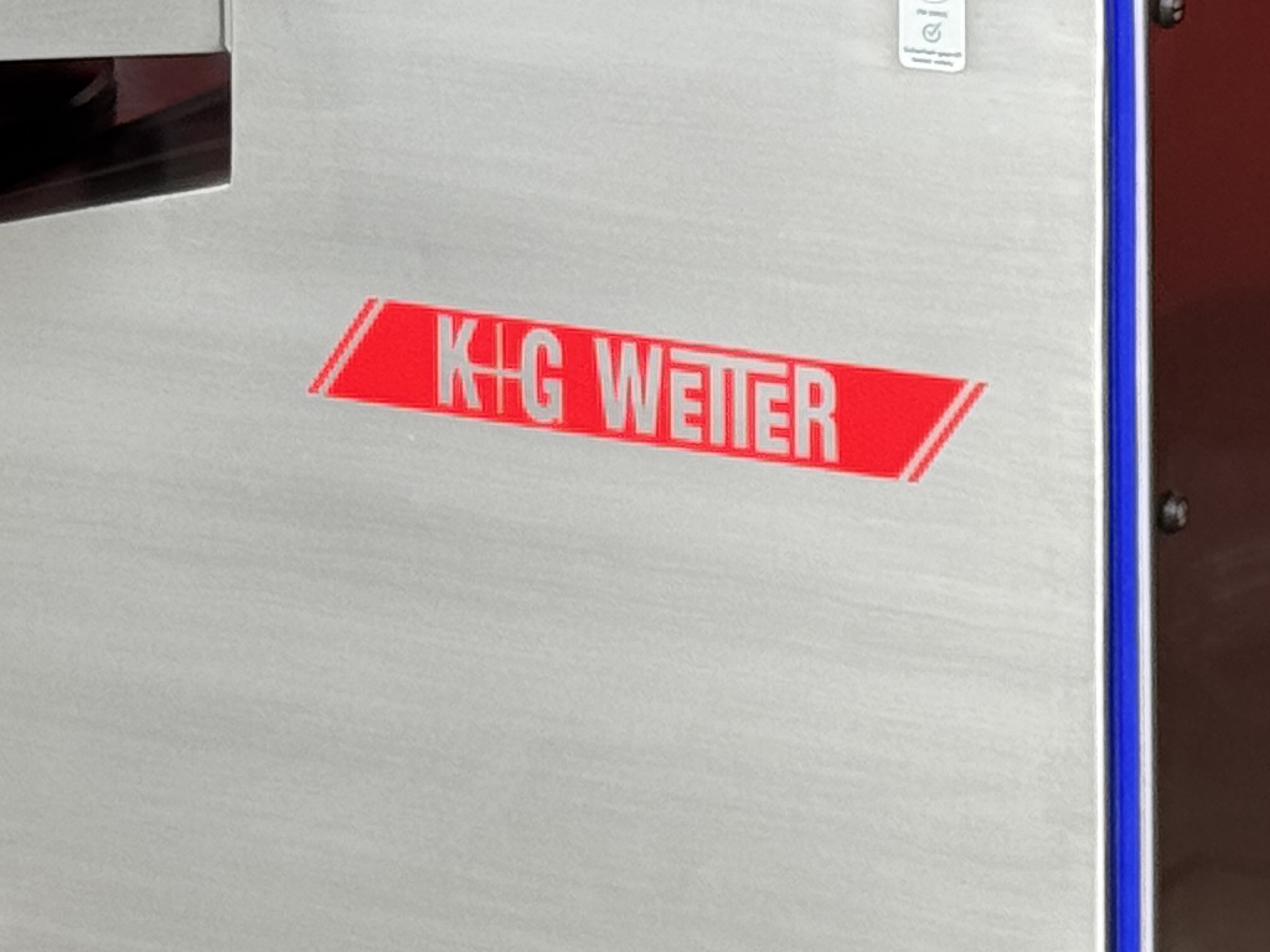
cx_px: 439
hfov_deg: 10.5
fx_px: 6934
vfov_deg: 7.8
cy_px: 57
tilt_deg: -12.5
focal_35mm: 189
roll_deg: +1.6
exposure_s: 1/913
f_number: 1.78
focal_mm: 6.76
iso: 64
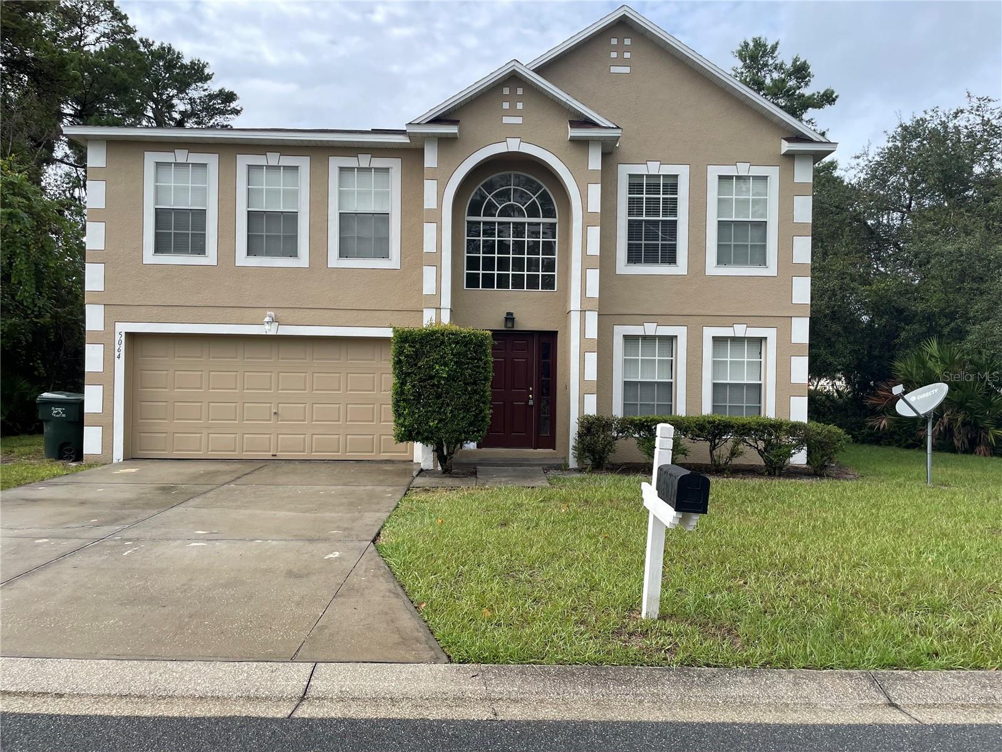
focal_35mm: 26
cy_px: 376
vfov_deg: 53.1
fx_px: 753
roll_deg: -0.3
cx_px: 501
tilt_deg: +0.9
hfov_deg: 67.3
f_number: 1.6
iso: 32
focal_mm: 4.2
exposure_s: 1/2092
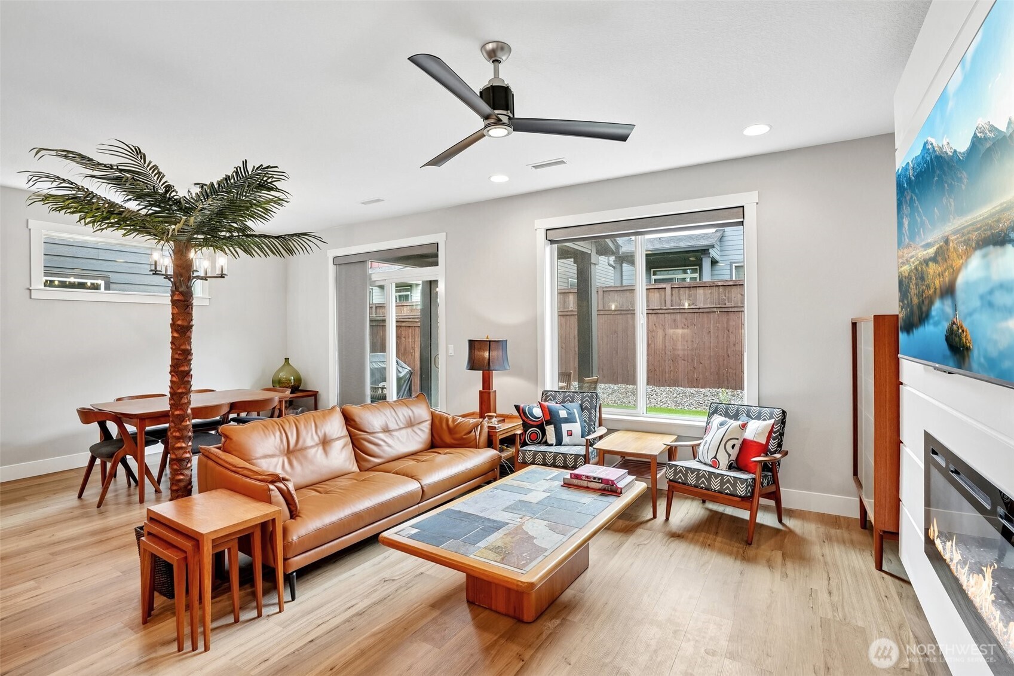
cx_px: 507
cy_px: 338
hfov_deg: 93.3
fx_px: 479
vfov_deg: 70.4
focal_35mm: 17
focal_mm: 17
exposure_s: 1/13
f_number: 8
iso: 400
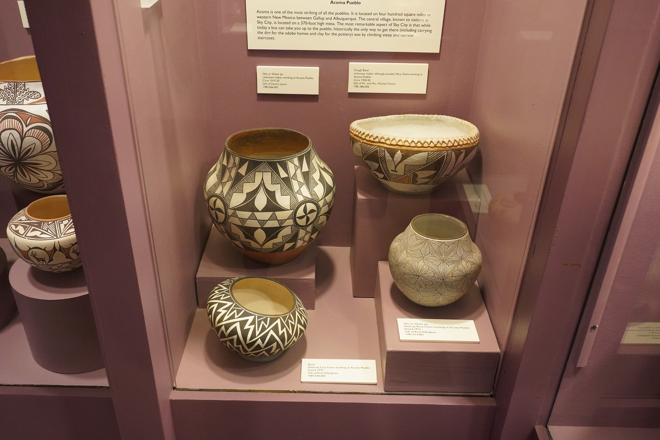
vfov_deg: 41.1
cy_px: 220
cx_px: 330
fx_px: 587
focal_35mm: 32
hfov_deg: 58.7
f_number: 5
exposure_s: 1/100
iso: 6400
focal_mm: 32
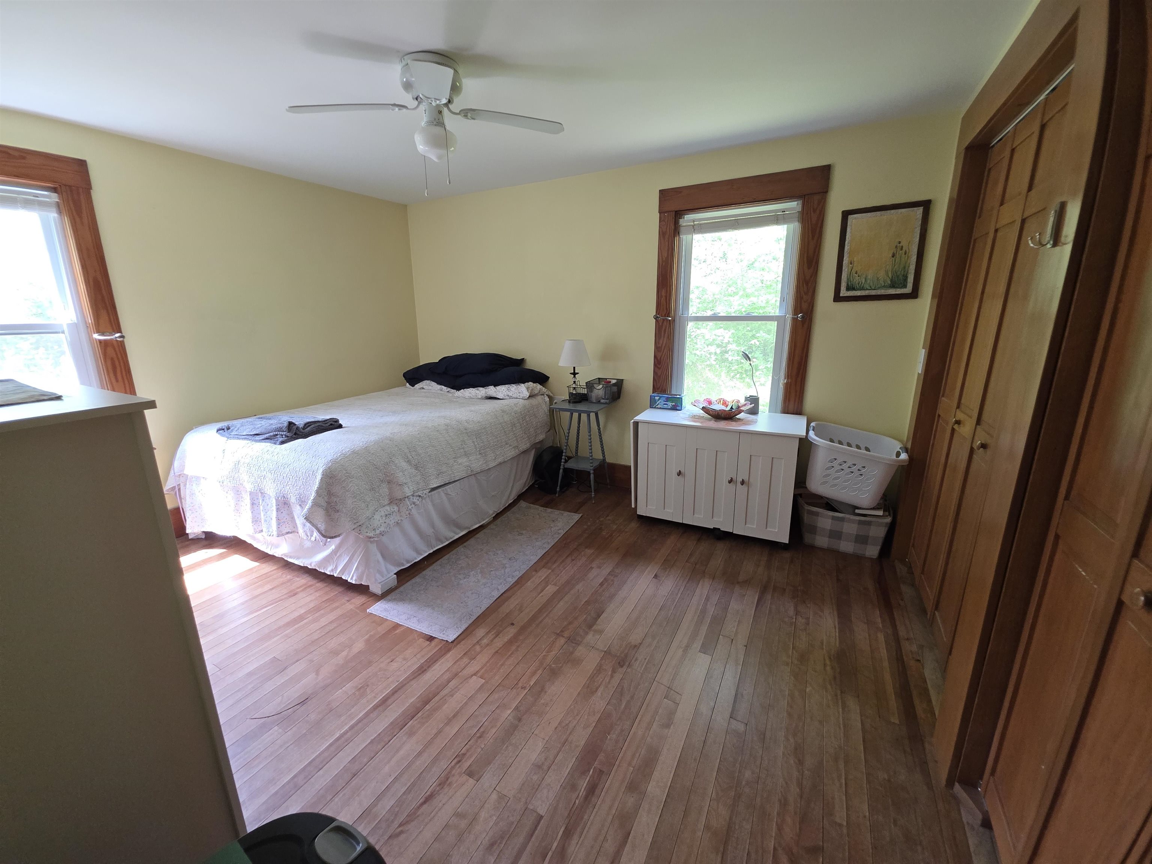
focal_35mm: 13
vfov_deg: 89.9
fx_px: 433
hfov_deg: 106.2
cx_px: 576
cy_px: 432
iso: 200
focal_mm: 2.2
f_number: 1.9
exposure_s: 1/120
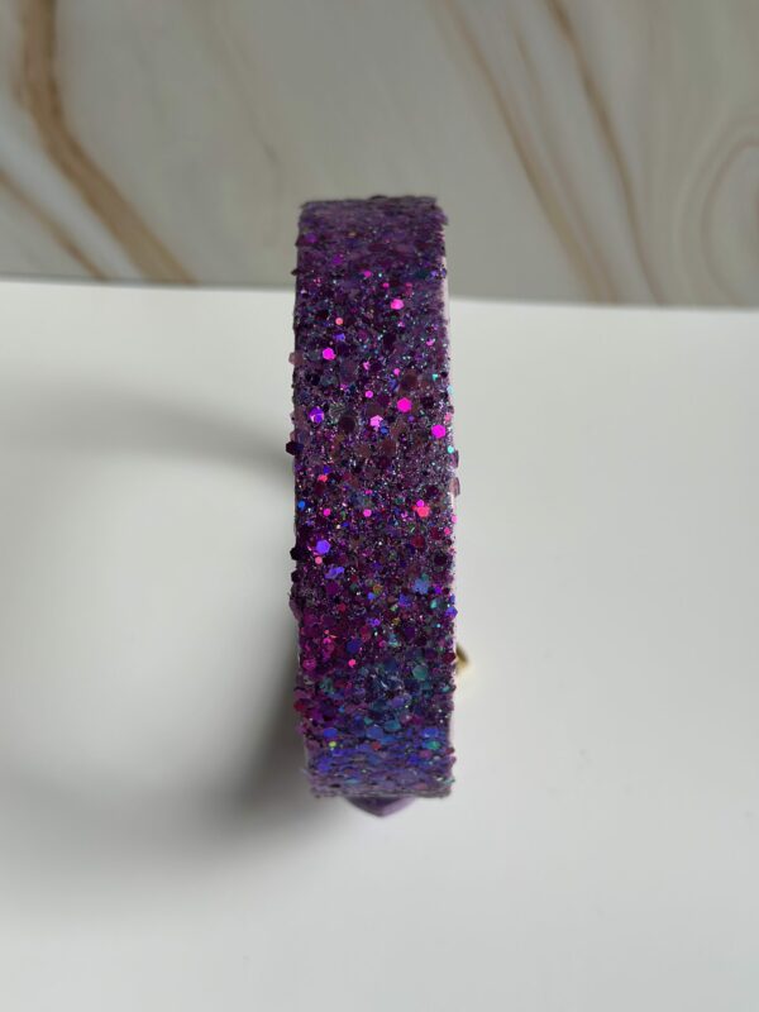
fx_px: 1403
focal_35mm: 48
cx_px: 380
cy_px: 506
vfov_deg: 39.7
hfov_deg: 30.3
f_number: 1.78
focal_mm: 6.86
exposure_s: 1/363
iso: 80
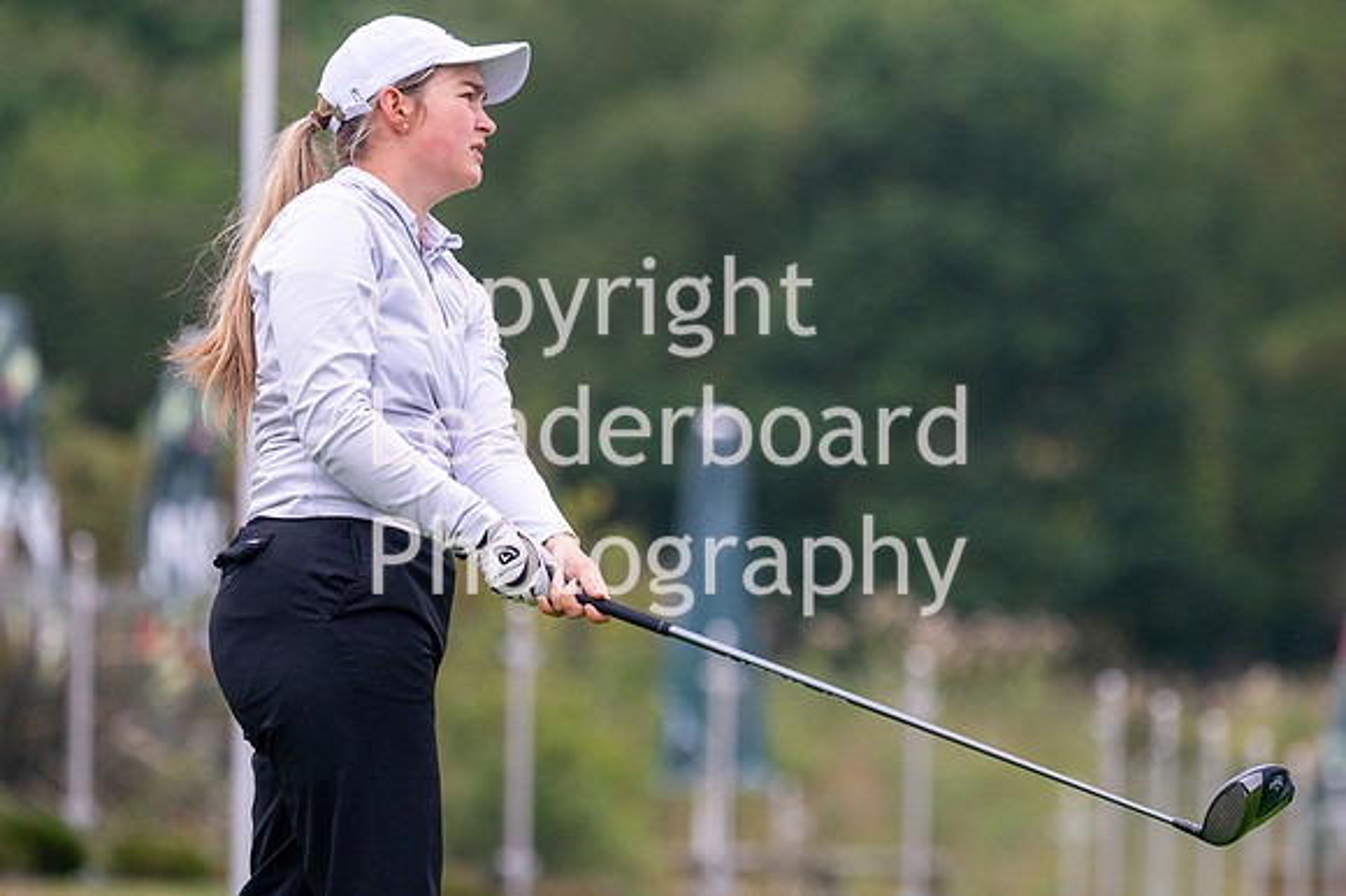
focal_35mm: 491
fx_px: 18365
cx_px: 611
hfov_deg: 4.2
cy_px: 407
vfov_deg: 2.8
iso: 400
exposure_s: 1/1000
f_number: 4.5
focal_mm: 300
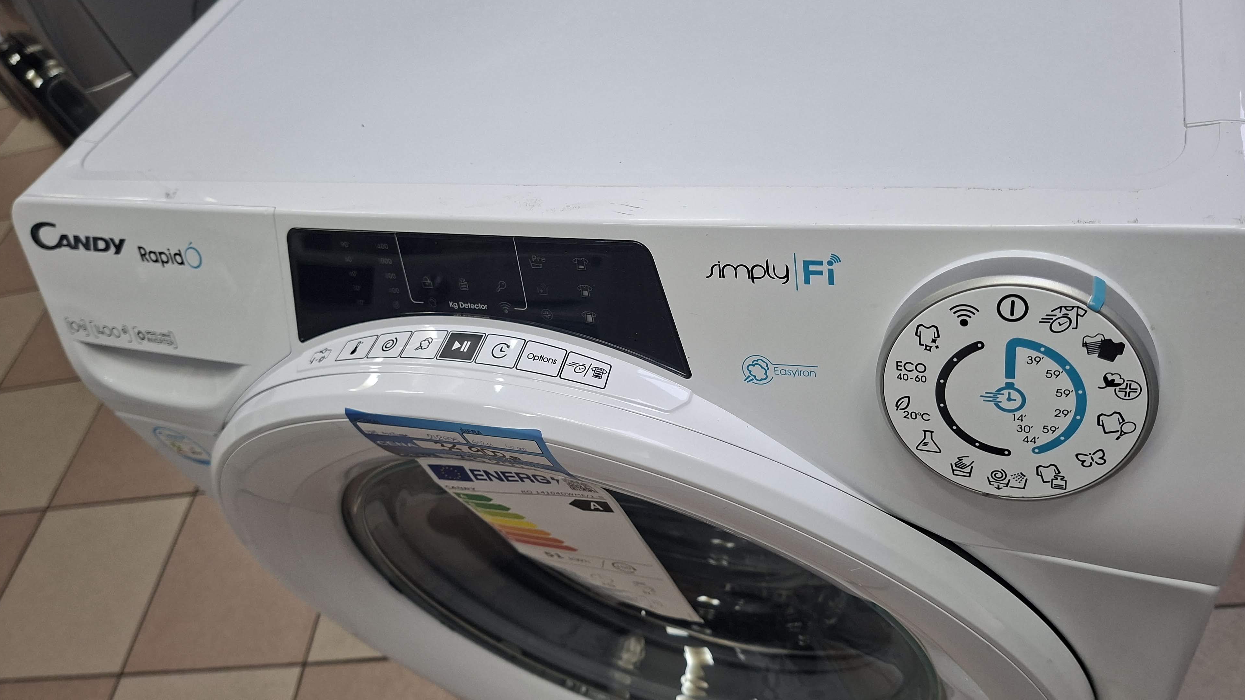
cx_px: 642
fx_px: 858
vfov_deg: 44.4
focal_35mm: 26
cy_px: 332
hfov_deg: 71.9
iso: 160
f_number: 1.8
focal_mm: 5.54
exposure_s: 1/120
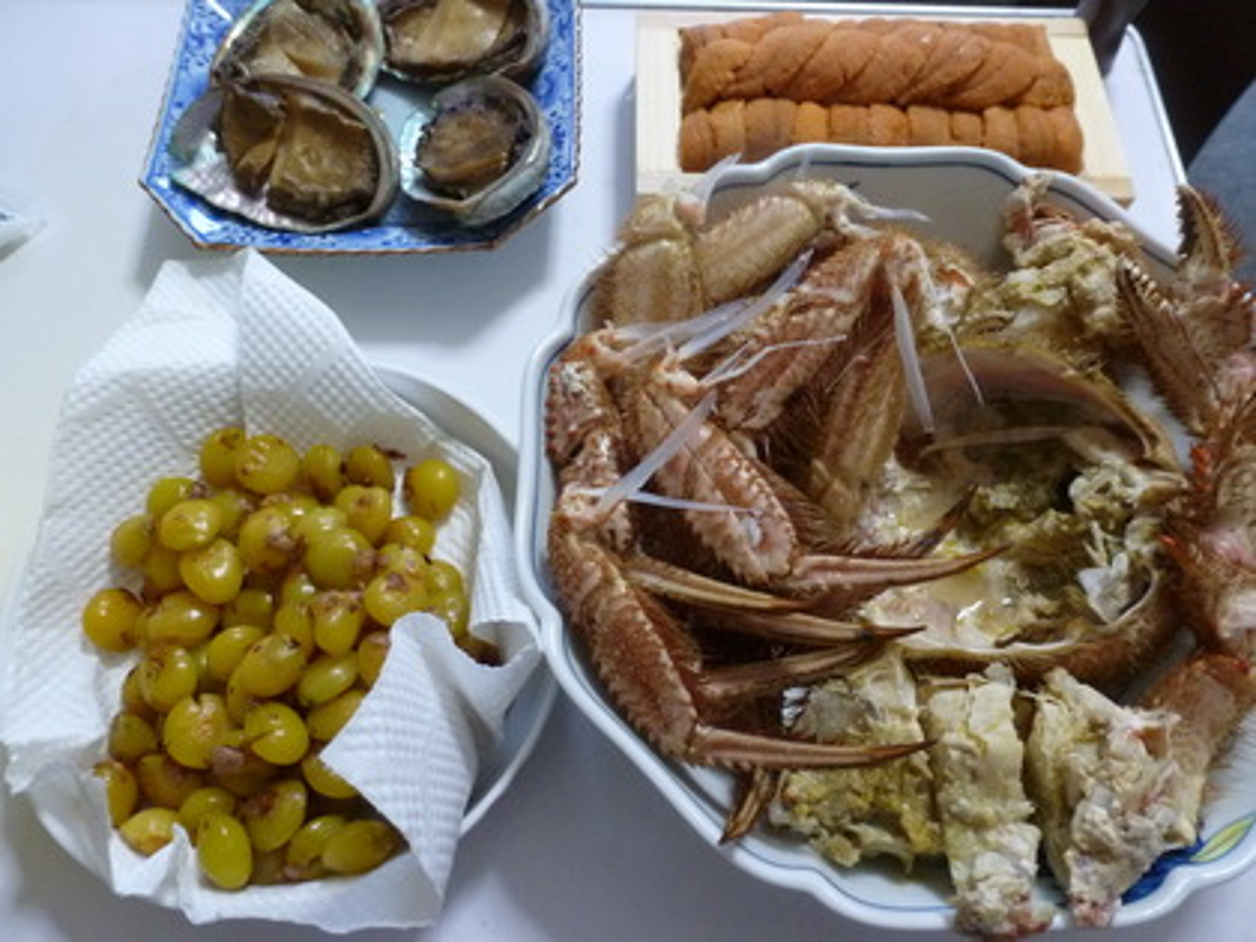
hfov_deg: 71.6
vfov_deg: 56.8
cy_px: 471
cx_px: 628
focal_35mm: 24
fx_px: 871
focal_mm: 4.3
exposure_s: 1/25
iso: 400
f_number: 3.3
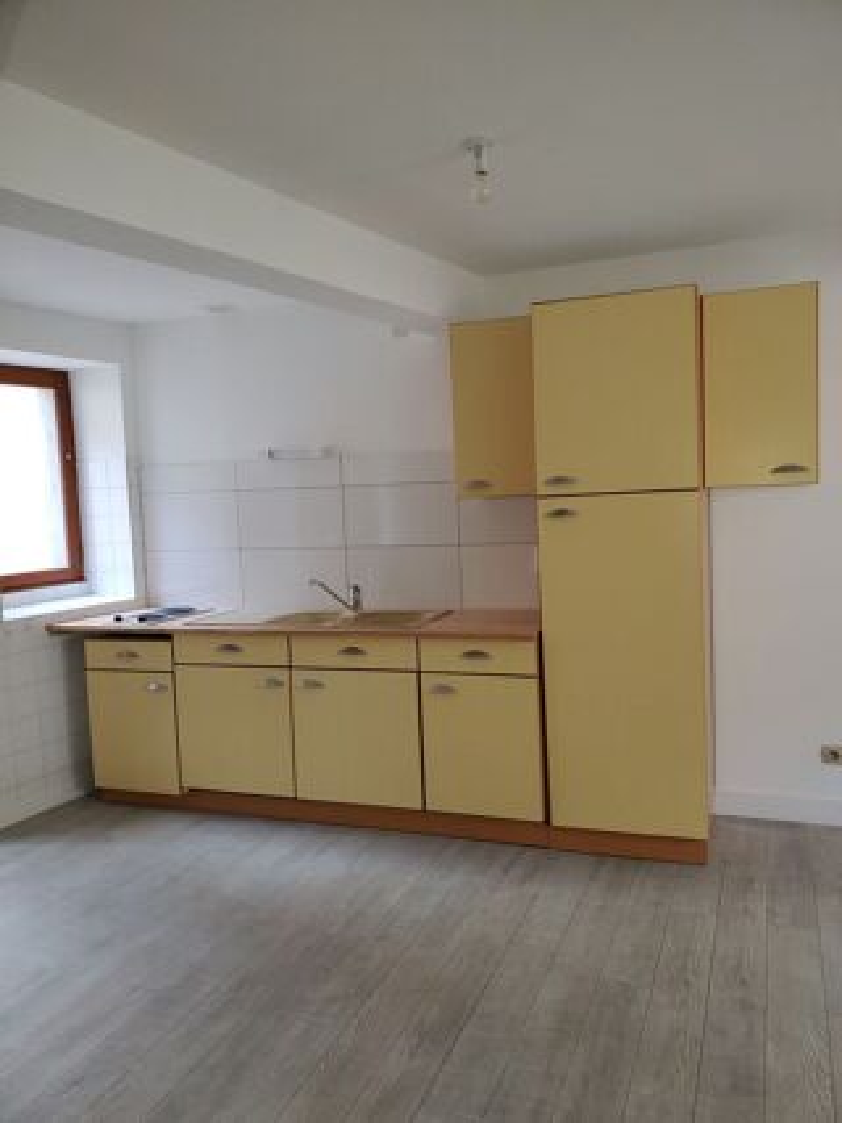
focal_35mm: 26
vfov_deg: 67.3
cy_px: 562
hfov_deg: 53.0
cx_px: 421
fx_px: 844
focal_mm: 4.3
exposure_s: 1/30
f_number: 2.4
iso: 125
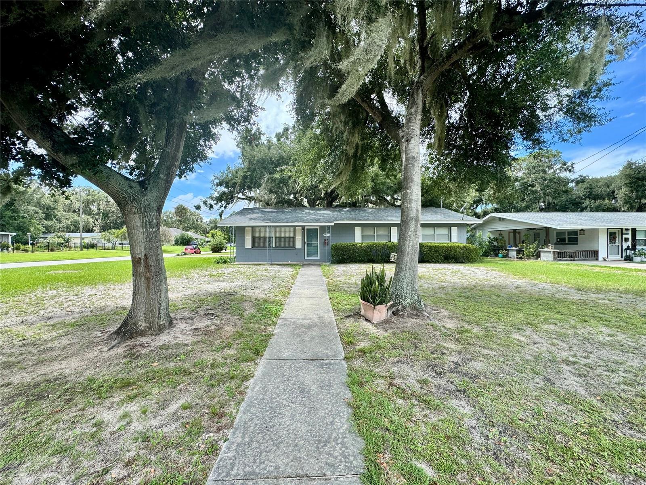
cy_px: 242
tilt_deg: +0.0
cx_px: 323
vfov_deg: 85.7
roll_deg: +0.6
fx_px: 261
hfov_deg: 102.1
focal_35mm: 14
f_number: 2.2
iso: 40
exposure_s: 1/641
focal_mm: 2.22
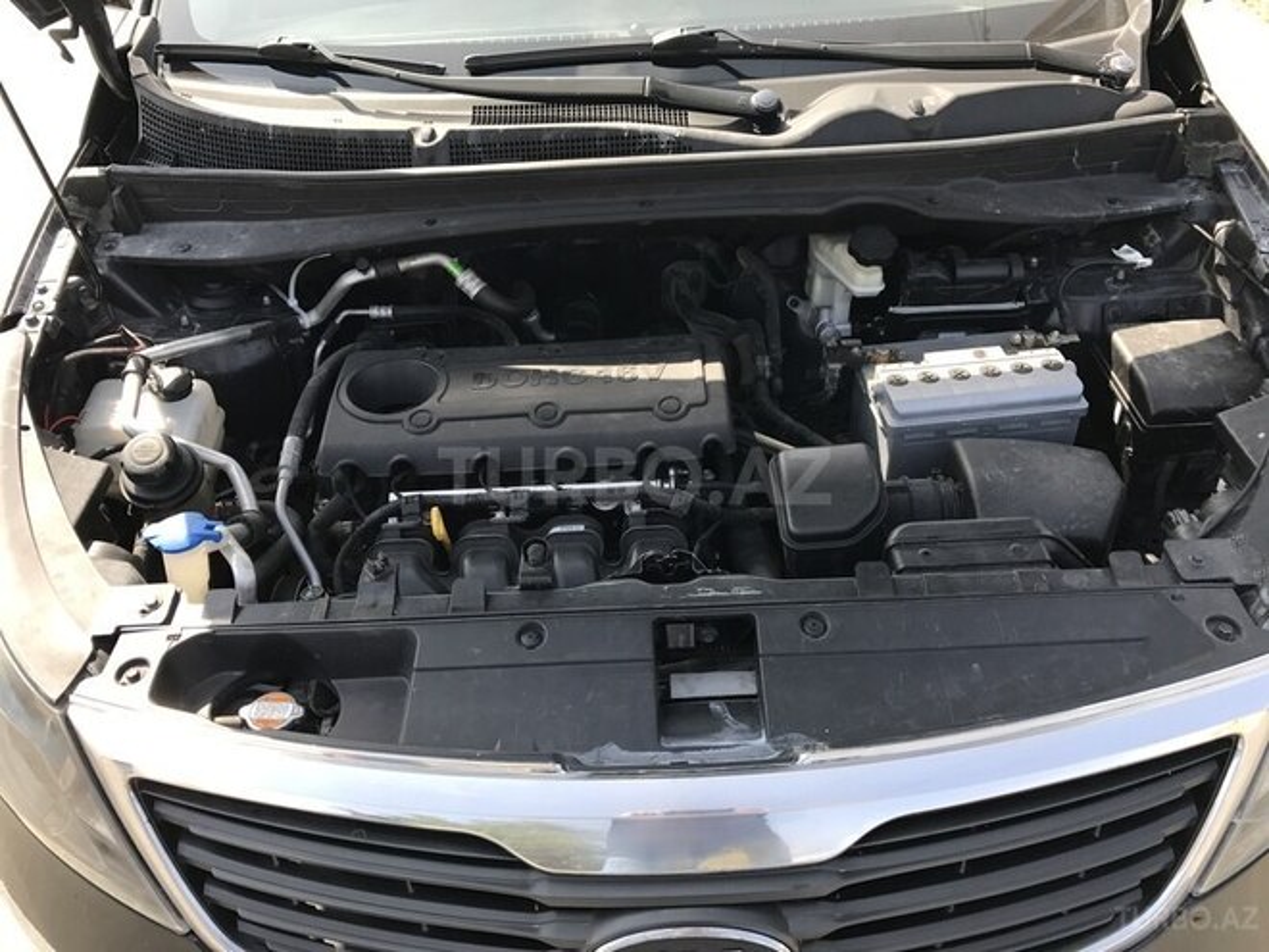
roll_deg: -1.7
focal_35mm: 28
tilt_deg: -42.9
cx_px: 634
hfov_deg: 63.4
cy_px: 476
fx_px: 1026
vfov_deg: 49.7
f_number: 1.8
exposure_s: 1/437
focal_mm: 3.99
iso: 20
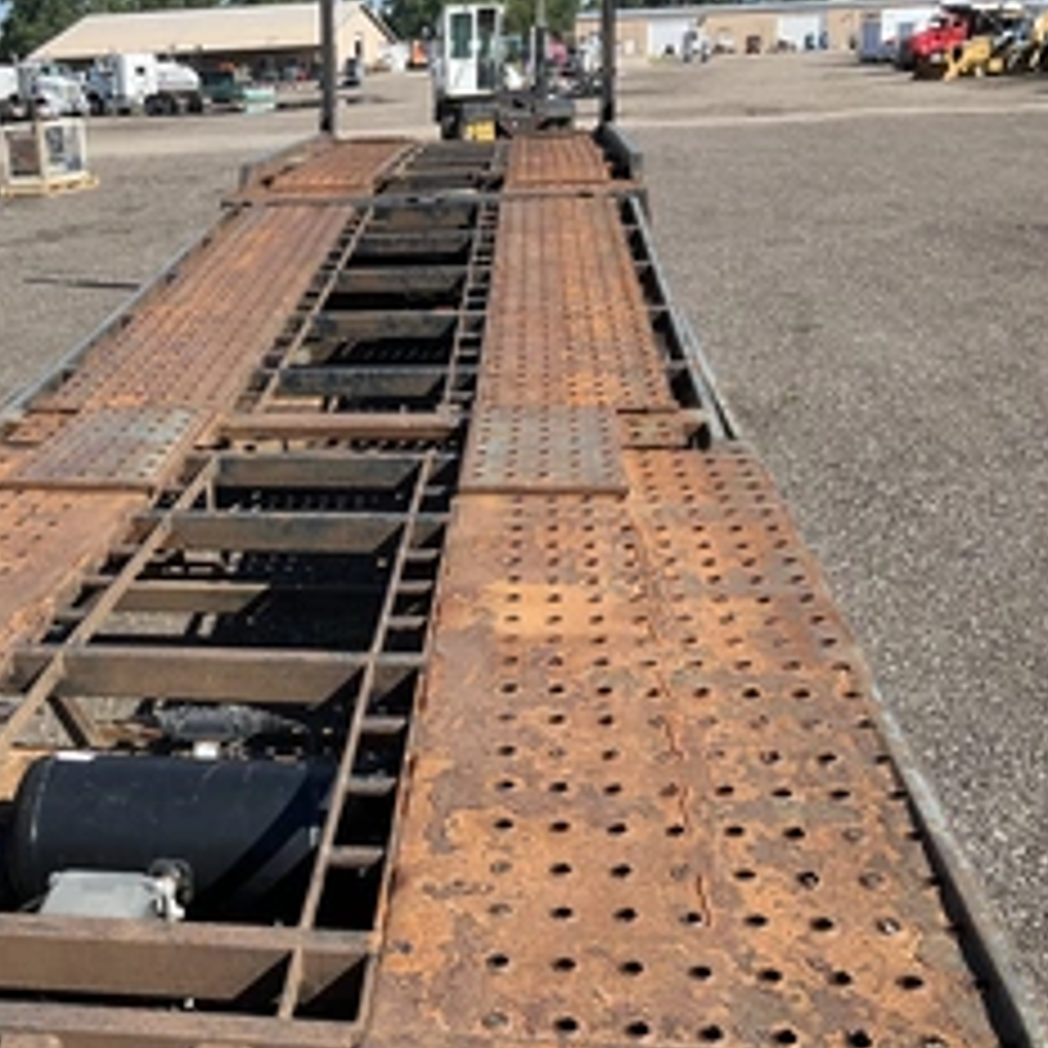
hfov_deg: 37.7
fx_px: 1507
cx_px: 315
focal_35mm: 44
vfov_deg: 38.1
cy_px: 648
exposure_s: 1/944
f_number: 1.8
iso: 25
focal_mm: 3
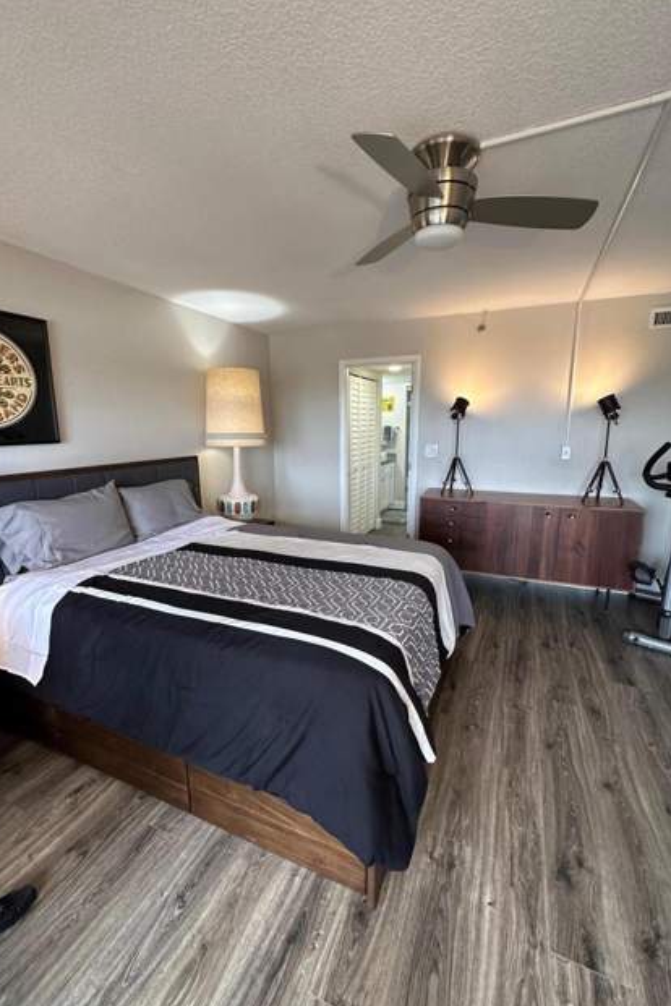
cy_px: 505
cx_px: 337
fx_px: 419
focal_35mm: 15
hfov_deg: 77.3
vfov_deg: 100.4
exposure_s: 1/120
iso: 250
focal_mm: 2.22
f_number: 2.2
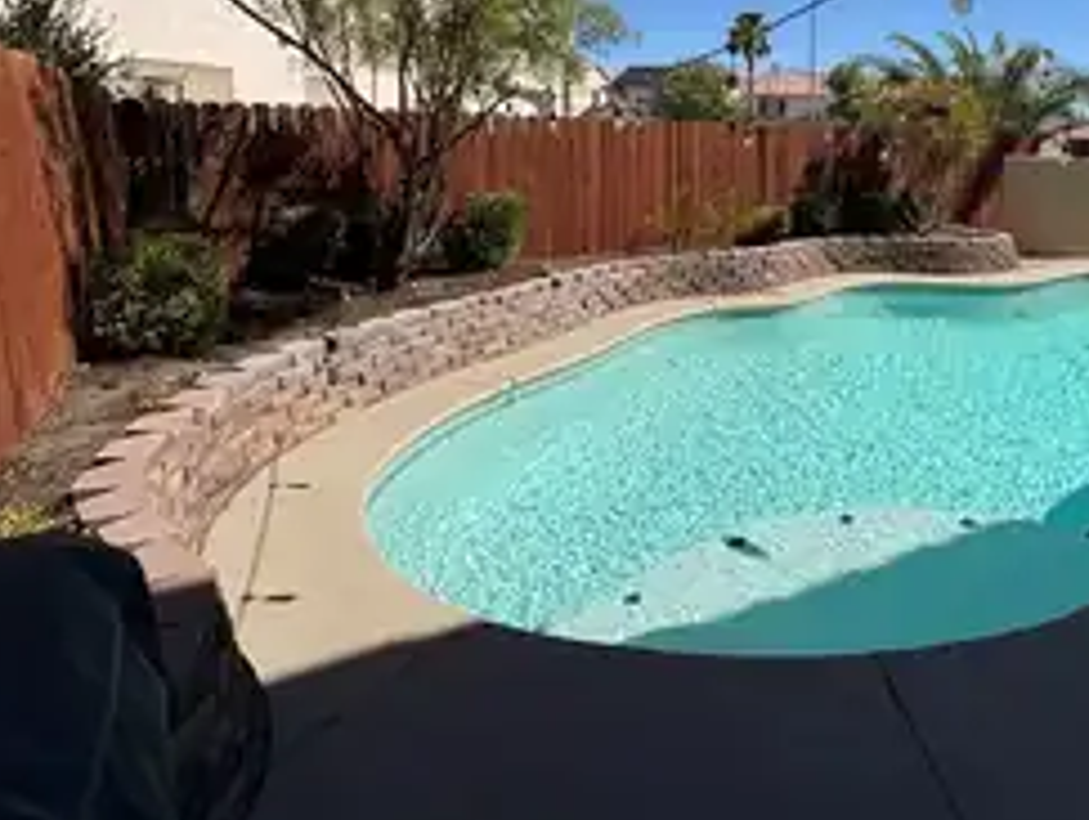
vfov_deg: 56.9
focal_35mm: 23
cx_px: 825
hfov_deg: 68.7
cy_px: 237
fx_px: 725
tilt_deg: -6.1
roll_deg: -0.6
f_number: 2.2
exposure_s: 1/2985
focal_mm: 2.22
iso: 50
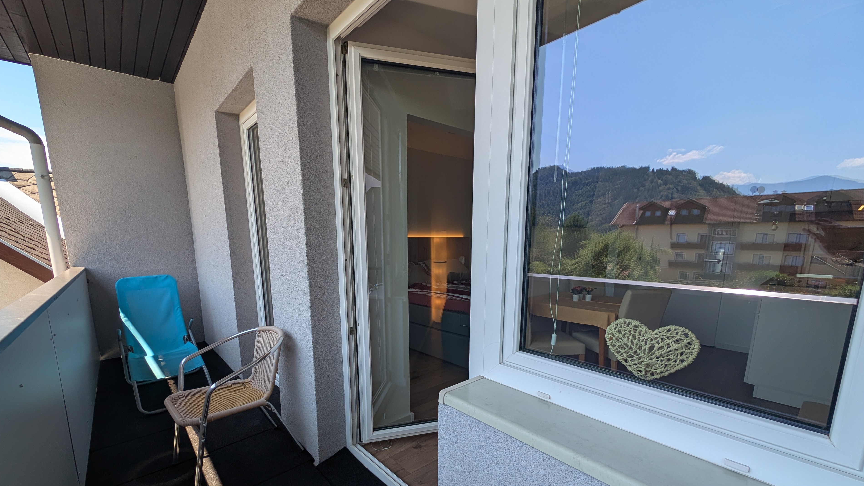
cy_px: 304
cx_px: 423
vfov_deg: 73.0
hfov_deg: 106.8
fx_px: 321
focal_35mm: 14
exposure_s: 1/537
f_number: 1.95
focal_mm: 2.23
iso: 37
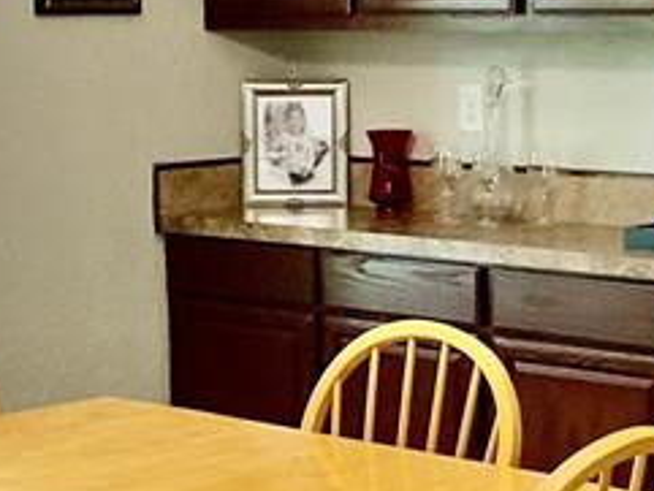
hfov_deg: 16.0
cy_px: 217
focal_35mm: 123
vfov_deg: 12.1
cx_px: 217
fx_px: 2325
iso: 125
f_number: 1.8
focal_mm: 3
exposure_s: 1/60
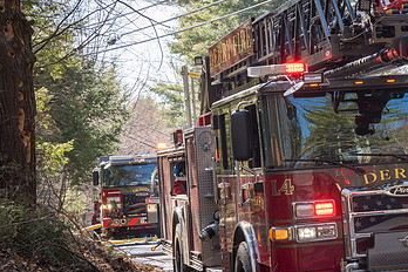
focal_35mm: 115
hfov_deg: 17.6
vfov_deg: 11.9
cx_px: 335
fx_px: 1303
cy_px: 149
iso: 640
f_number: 7.1
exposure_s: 1/800
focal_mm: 46
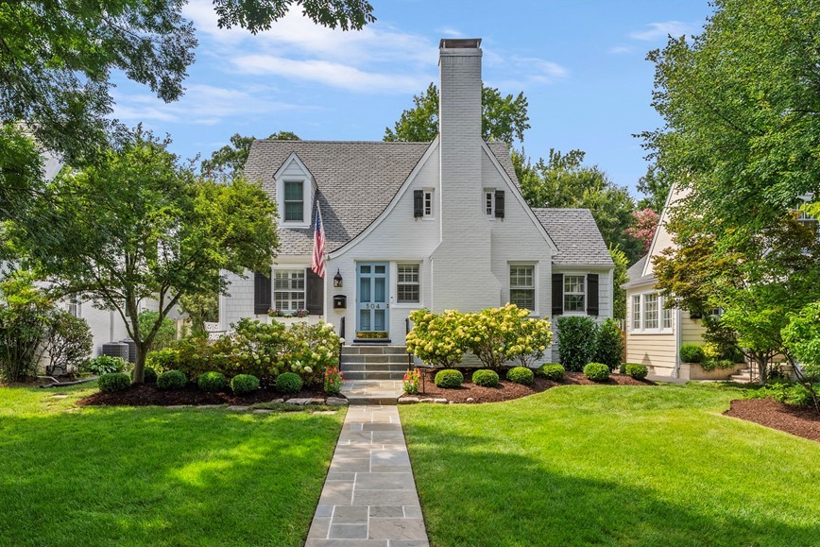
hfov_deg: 71.4
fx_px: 570
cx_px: 386
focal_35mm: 25
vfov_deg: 50.8
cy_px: 339
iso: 800
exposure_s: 1/160
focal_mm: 20
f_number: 8
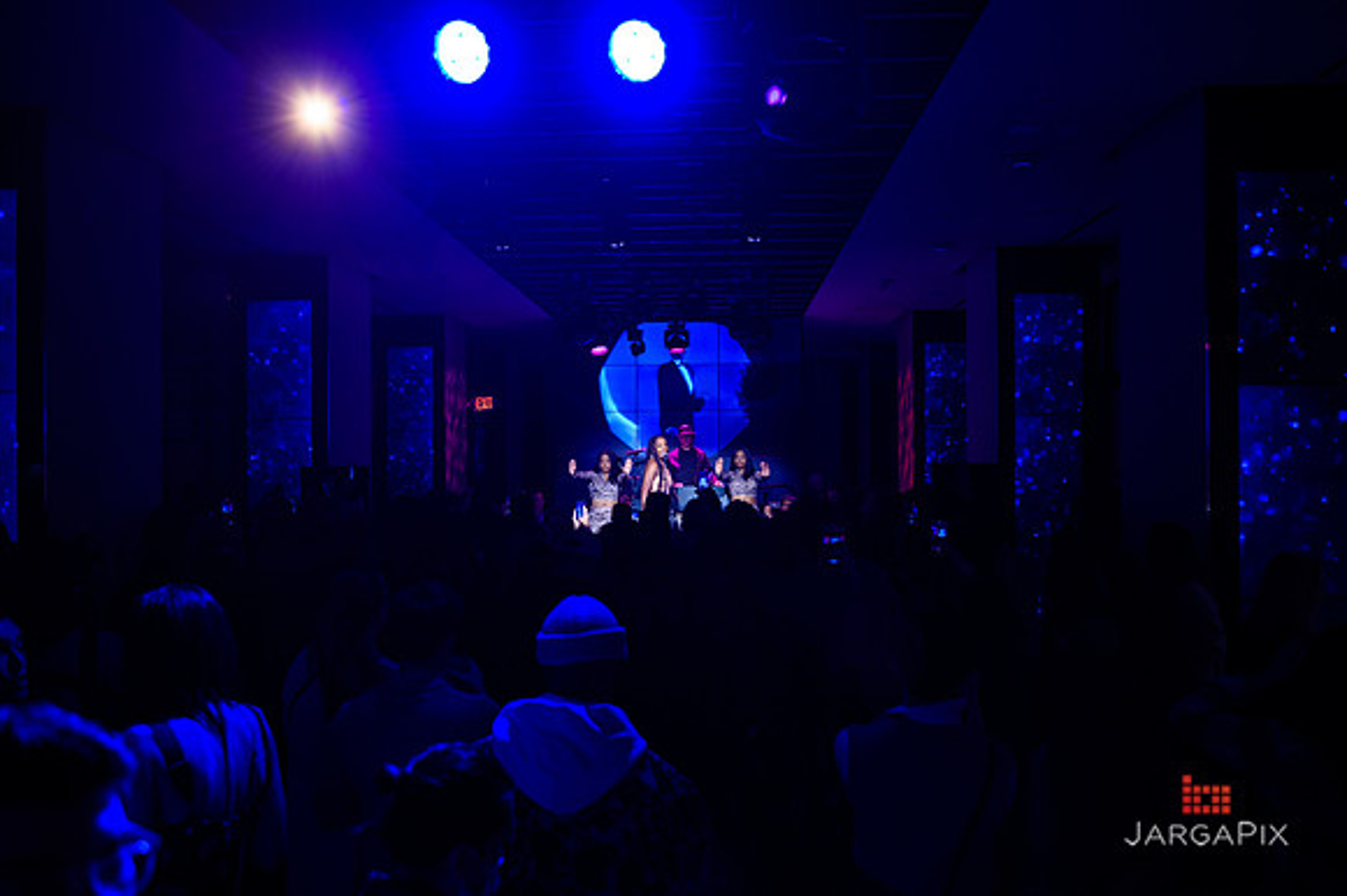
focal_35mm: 29
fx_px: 1084
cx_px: 674
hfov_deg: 63.7
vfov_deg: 44.9
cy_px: 448
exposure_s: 1/500
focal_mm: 29
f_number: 4
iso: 1600
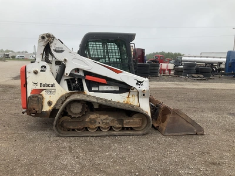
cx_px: 118
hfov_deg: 61.7
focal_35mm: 29
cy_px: 88
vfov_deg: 48.2
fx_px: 197
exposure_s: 1/422
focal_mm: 3
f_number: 1.8
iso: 25
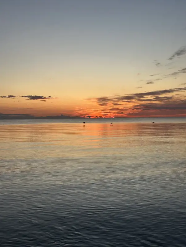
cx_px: 93
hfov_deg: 30.3
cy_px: 124
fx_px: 344
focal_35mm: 48
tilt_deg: +0.3
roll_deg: -0.9
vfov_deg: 39.7
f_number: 1.78
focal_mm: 6.86
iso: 64
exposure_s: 1/962
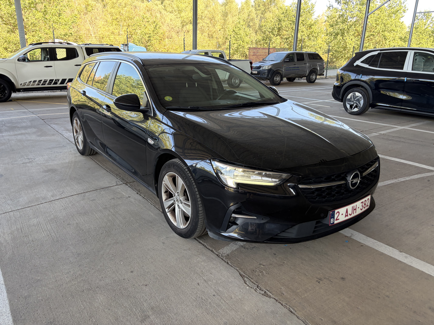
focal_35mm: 26
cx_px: 217
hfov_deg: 67.3
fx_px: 326
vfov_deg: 53.1
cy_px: 162
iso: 40
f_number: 1.6
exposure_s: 1/100
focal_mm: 5.96
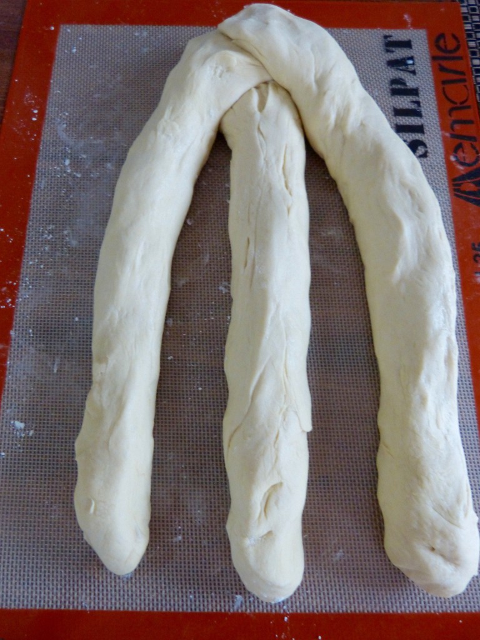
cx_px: 240
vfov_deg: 67.3
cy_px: 320
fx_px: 481
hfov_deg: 53.1
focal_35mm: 26
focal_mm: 4.5
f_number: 2.8
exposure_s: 1/10
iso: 400
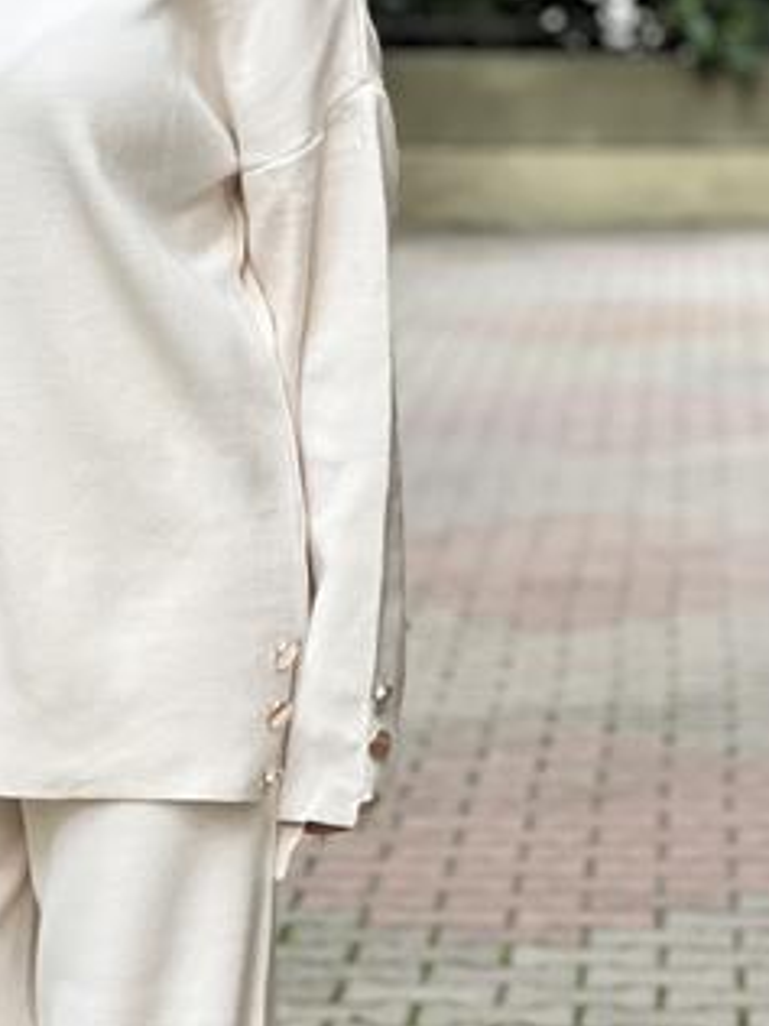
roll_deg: -0.2
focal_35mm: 195
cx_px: 81
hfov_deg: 7.6
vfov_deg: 10.1
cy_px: 617
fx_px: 5776
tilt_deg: -5.8
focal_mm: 9
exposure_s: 1/121
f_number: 2.8
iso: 125
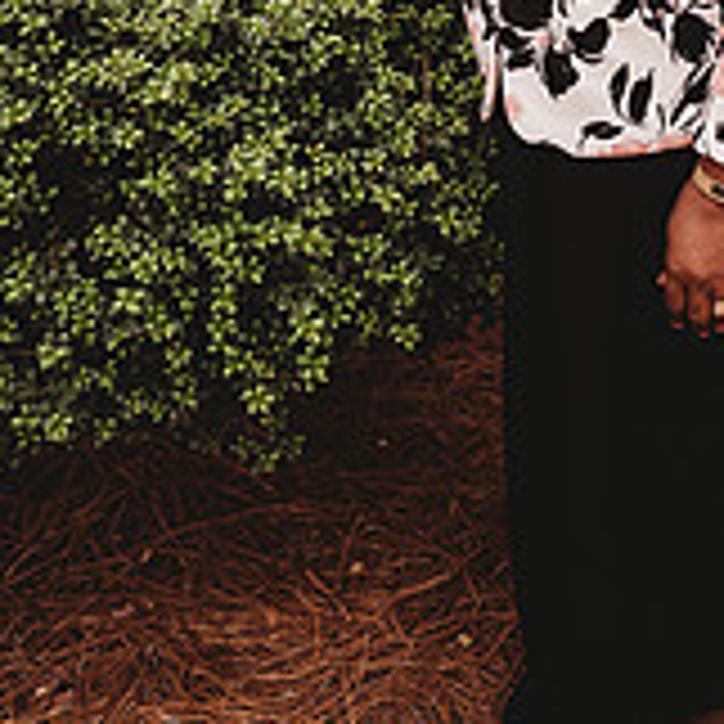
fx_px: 1349
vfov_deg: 26.2
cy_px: -184
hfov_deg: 29.3
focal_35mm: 57
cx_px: 589
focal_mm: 24
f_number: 3.5
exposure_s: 1/640
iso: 100
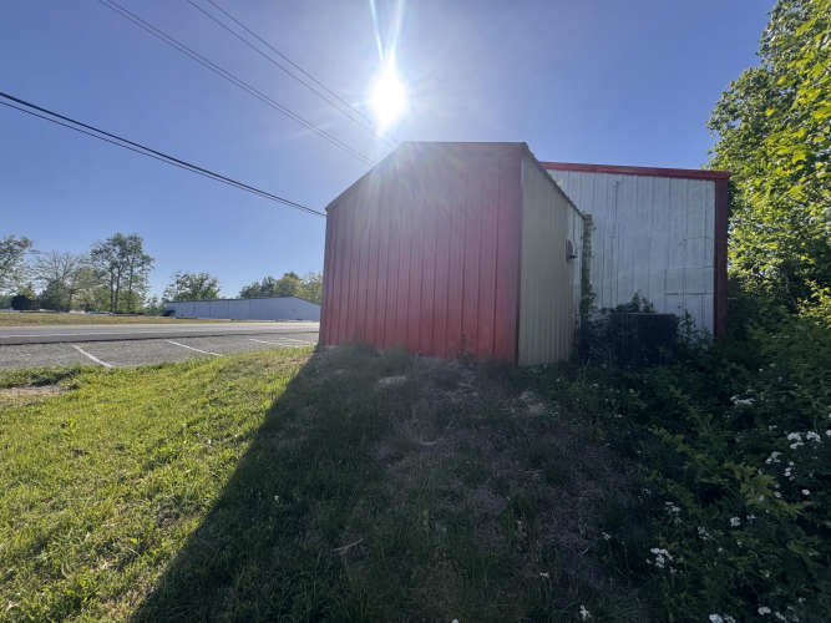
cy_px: 312
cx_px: 416
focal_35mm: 14
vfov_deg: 85.7
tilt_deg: +3.7
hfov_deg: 102.1
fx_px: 336
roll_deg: -2.9
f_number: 2.2
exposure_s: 1/1927
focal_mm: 2.22
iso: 50
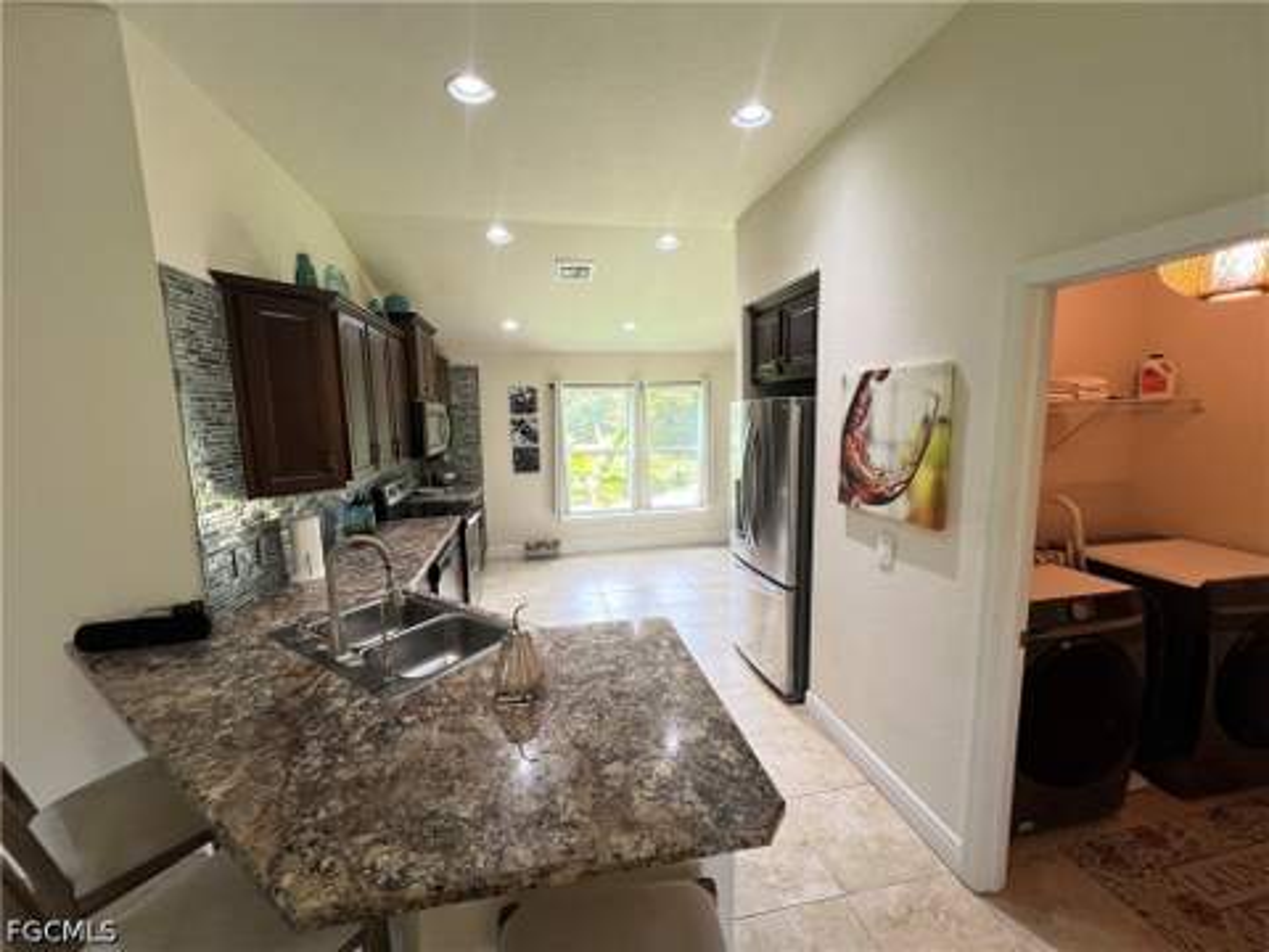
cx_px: 634
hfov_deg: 106.2
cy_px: 476
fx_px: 477
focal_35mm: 13
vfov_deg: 89.9
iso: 160
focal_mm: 1.57
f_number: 1.8
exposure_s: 1/120
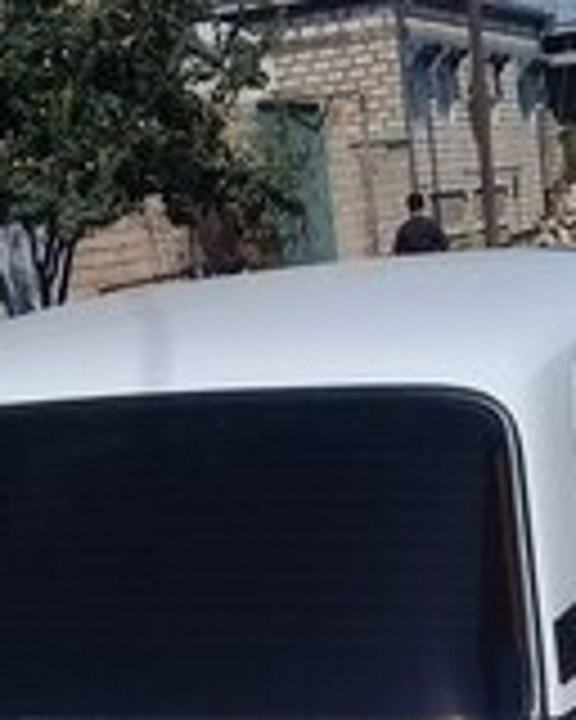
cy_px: 788
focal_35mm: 94
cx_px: 270
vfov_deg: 19.5
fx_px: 2003
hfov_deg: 16.4
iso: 50
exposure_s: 1/3509
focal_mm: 3.3
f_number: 2.2
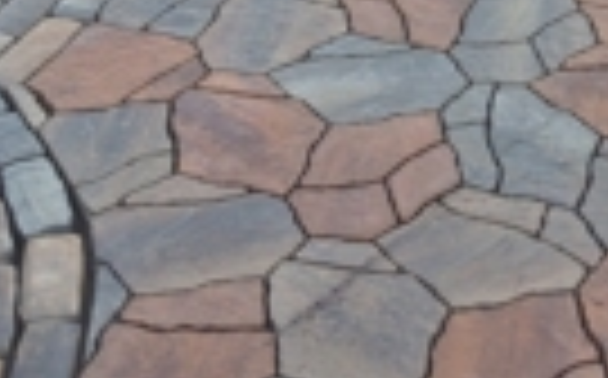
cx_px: 540
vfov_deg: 13.1
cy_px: -104
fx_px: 1589
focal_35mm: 96
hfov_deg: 21.2
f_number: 2.4
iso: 64
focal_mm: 4.28
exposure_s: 1/60
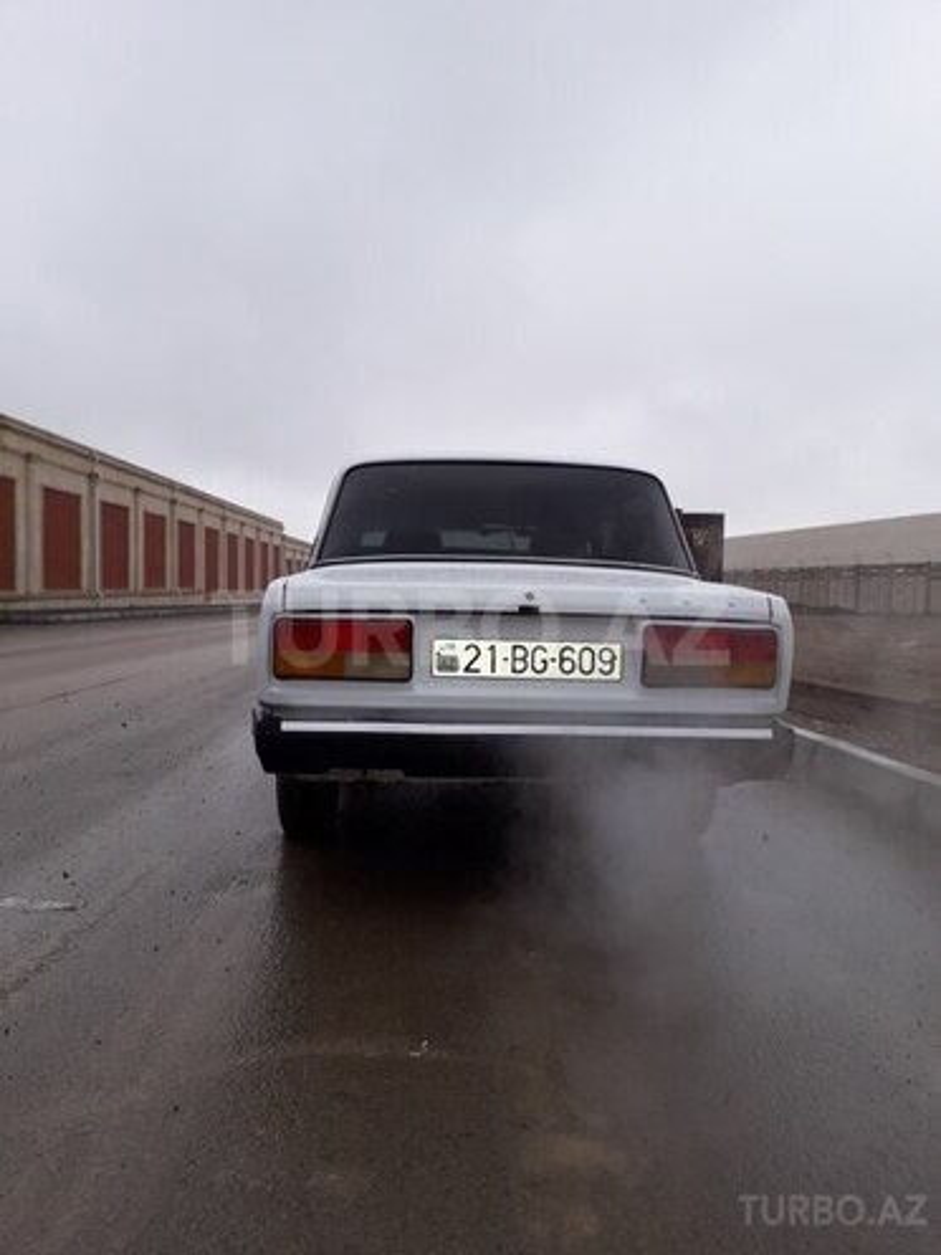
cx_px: 470
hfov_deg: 51.4
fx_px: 979
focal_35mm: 27
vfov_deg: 65.3
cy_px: 628
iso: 40
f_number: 1.9
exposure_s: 1/277
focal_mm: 3.6
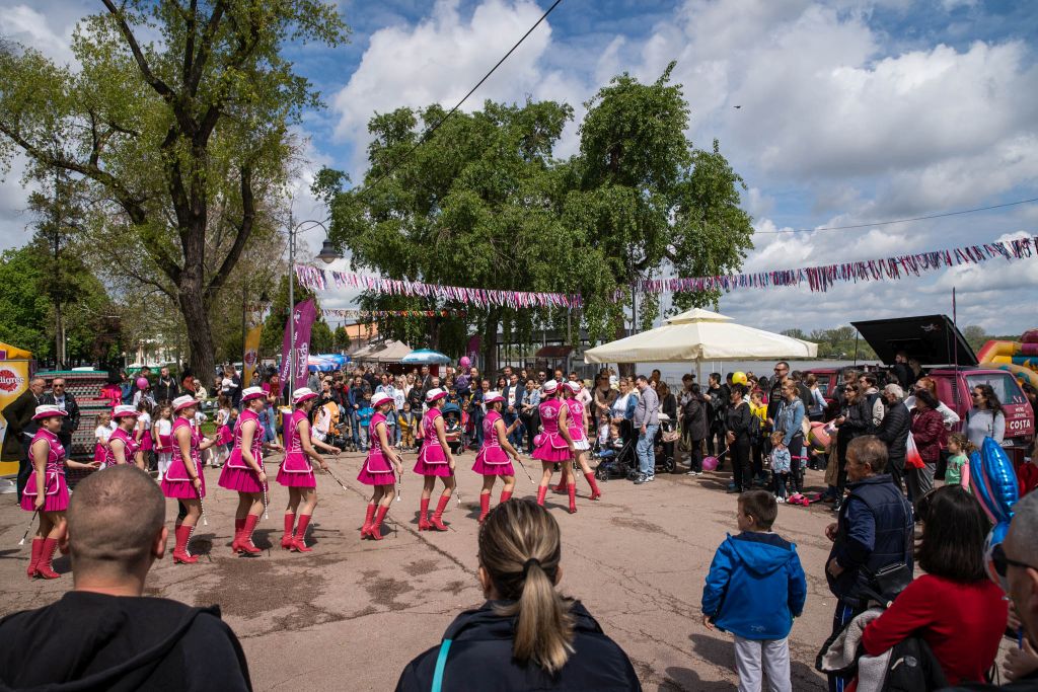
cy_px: 346
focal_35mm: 24
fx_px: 692
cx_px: 519
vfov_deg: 53.1
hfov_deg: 73.7
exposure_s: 1/2500
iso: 250
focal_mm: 24
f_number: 8
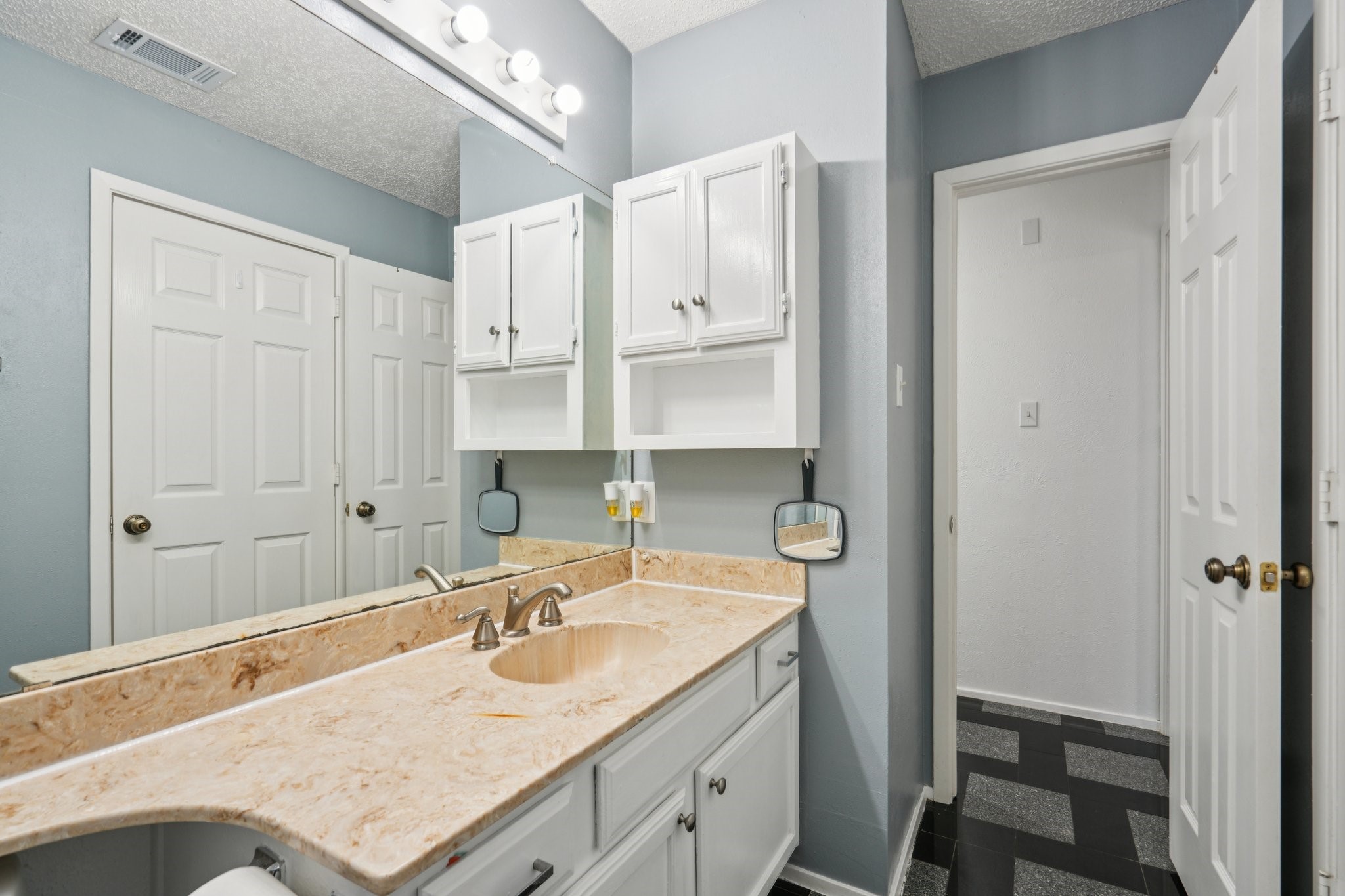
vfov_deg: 73.7
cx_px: 672
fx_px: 598
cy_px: 448
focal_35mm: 16
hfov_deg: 96.7
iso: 400
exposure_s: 1/25
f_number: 8
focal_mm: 16
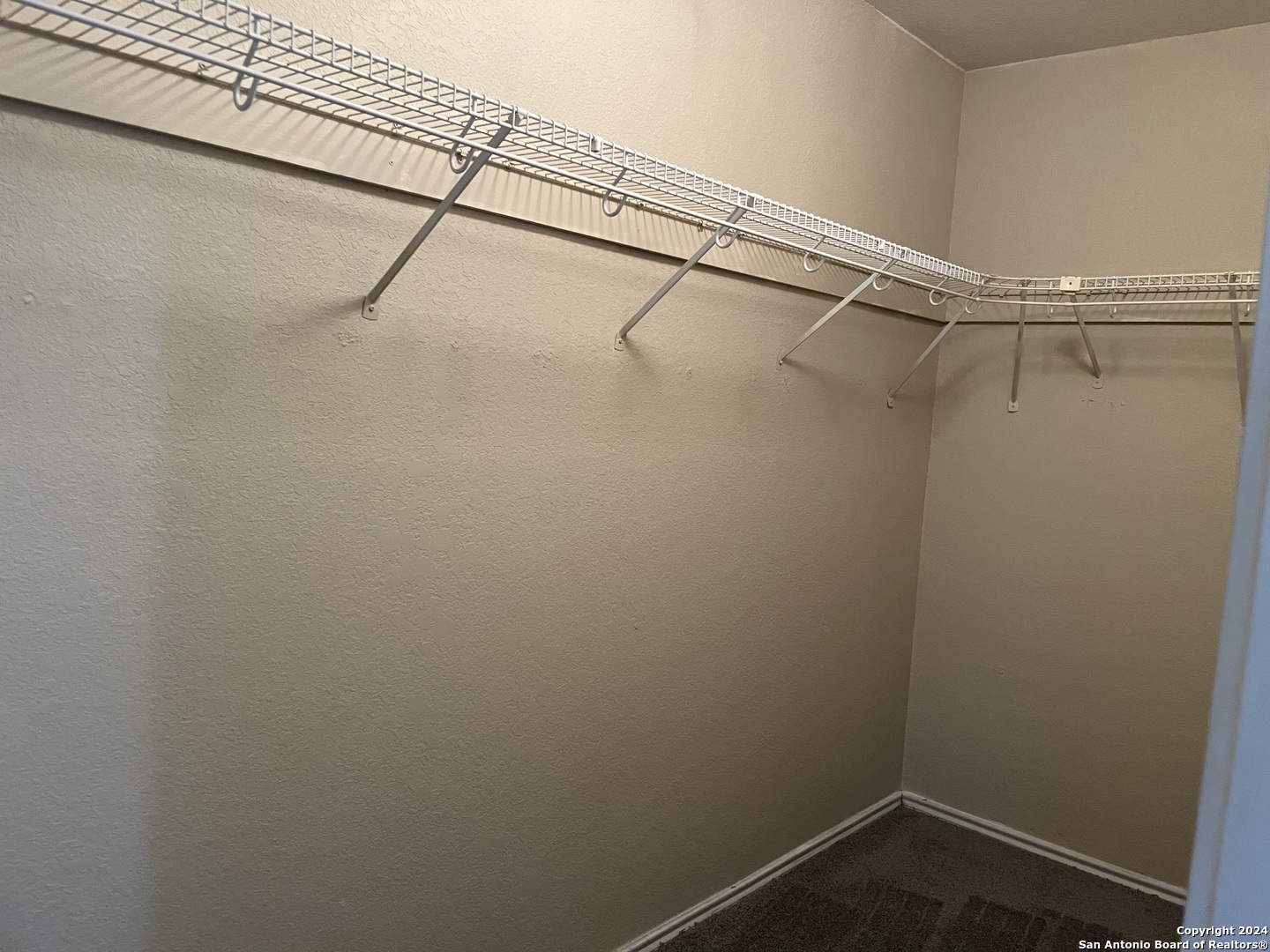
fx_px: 954
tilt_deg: -4.6
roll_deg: -4.6
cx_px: 635
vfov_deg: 53.1
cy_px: 476
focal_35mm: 26
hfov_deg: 67.3
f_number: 1.6
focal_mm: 5.1
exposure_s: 1/60
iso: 500
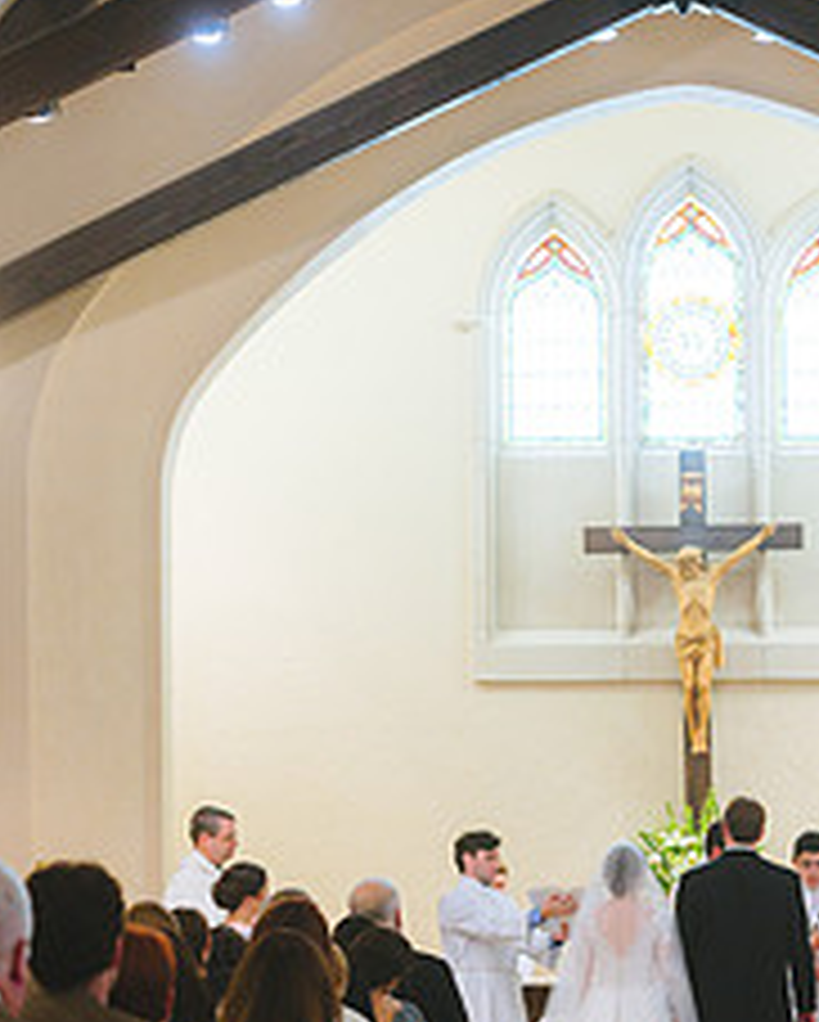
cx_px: 668
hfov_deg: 11.8
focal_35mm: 130
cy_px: 806
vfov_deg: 14.7
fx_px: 3934
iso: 2500
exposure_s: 1/160
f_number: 2.8
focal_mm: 70
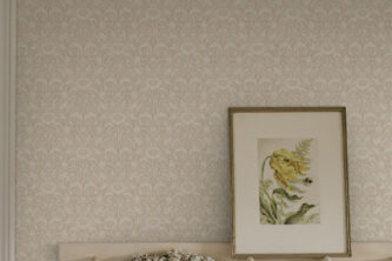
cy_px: 177
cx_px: 118
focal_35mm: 90
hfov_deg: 22.5
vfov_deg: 15.2
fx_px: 980
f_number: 2.2
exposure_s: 1/100
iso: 400
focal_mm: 50
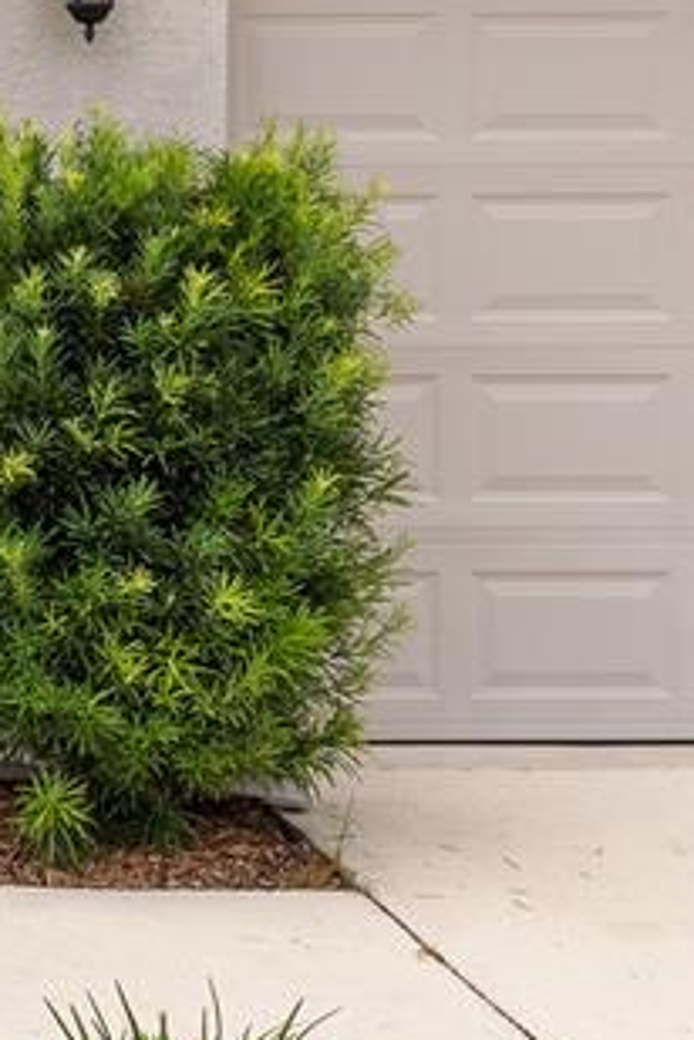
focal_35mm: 73
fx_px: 2111
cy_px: 298
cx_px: -445
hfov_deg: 16.4
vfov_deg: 27.4
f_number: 8
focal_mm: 22
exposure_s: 1/50
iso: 100
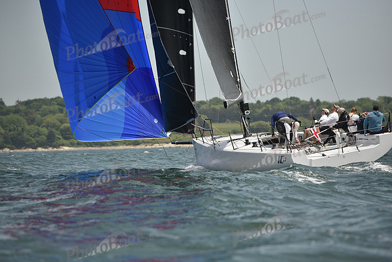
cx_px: 196
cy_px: 131
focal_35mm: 200
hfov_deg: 10.3
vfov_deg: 6.9
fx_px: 2178
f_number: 4
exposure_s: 1/8000
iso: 400
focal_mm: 200
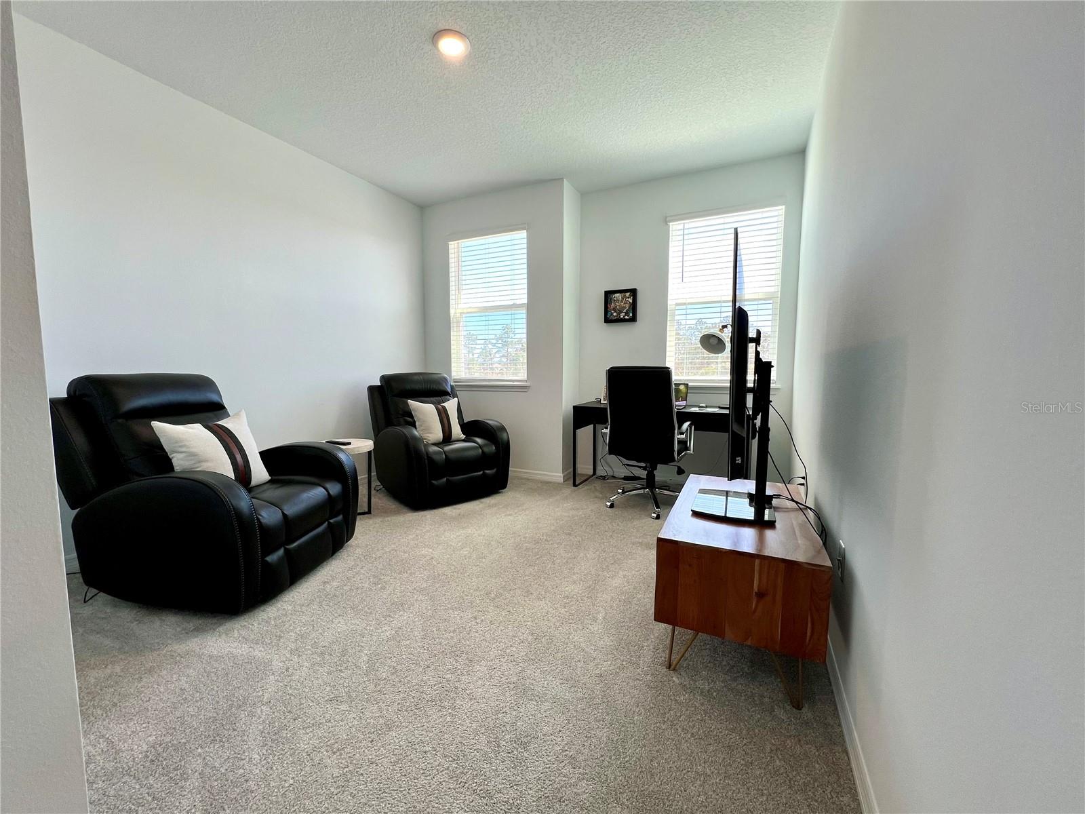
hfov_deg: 106.2
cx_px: 542
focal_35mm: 13
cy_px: 407
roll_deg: +0.3
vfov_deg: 89.9
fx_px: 407
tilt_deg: -5.0
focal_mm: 1.57
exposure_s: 1/120
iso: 50
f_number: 1.8
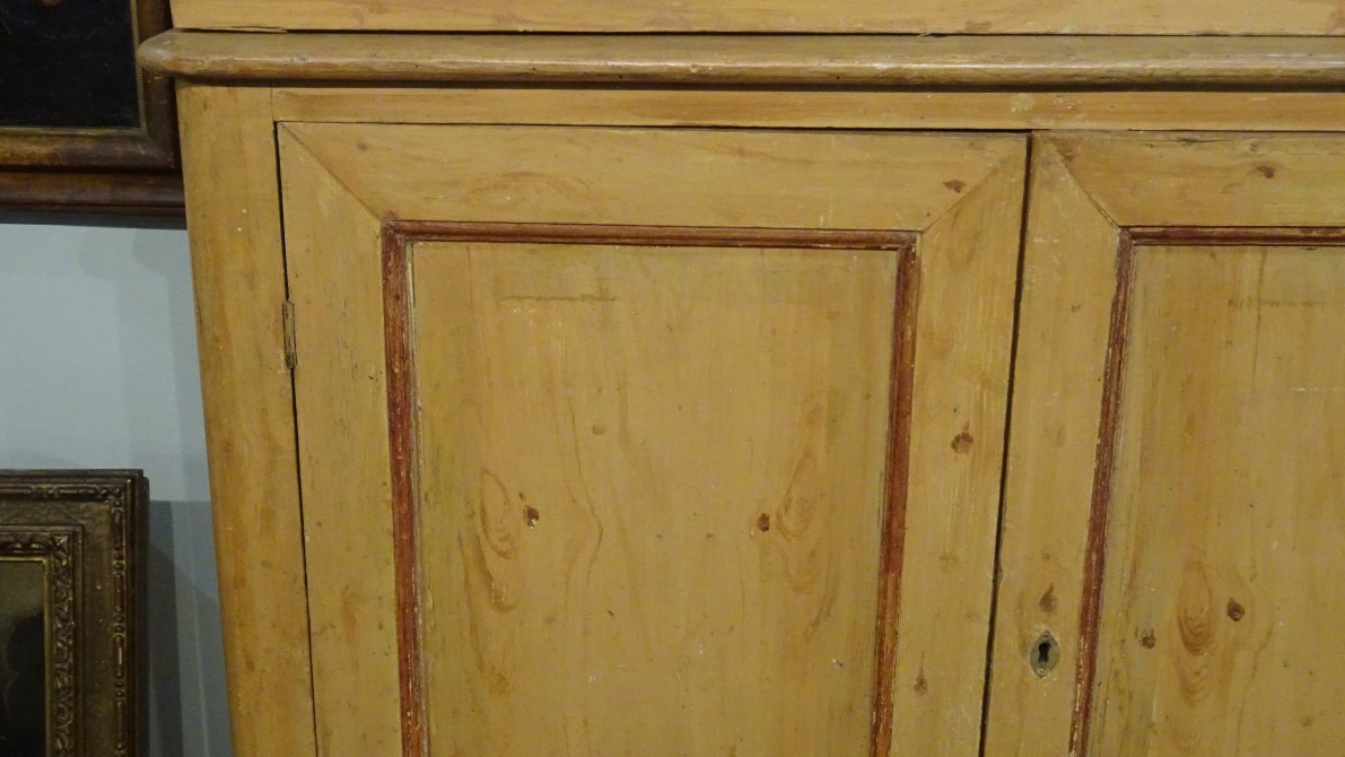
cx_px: 675
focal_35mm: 45
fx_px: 1605
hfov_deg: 45.5
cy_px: 328
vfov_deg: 26.5
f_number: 4
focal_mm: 7.05
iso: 800
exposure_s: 1/40
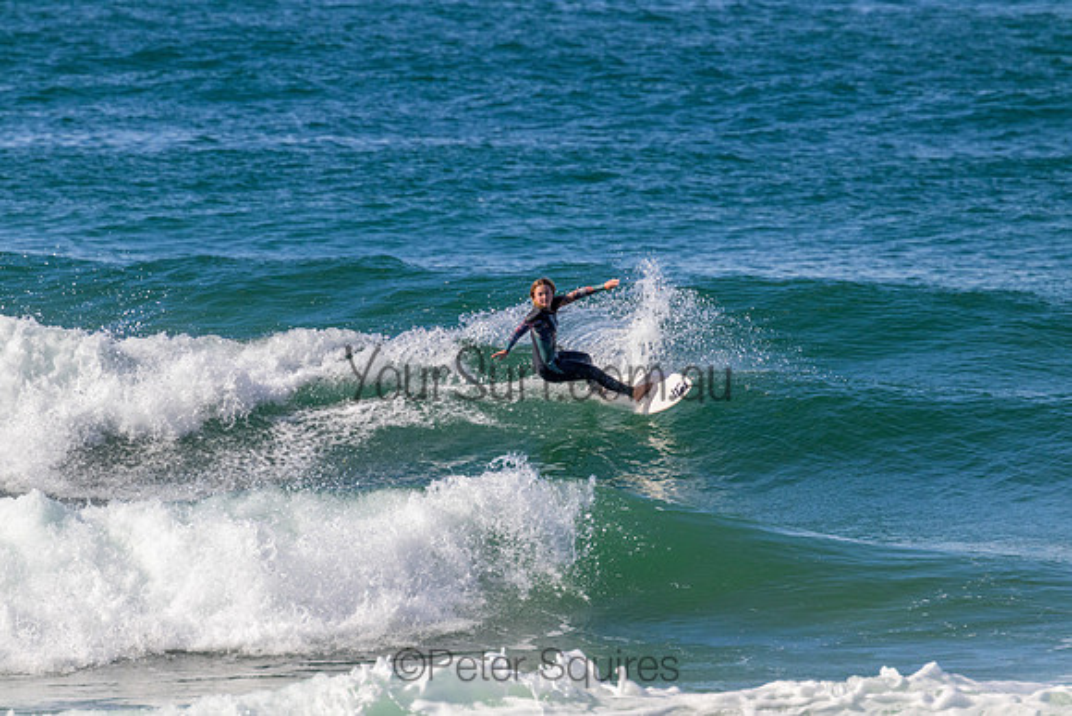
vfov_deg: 1.7
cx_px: 536
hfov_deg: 2.6
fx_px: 23827
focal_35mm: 800
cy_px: 358
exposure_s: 1/2000
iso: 1400
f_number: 11
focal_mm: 800
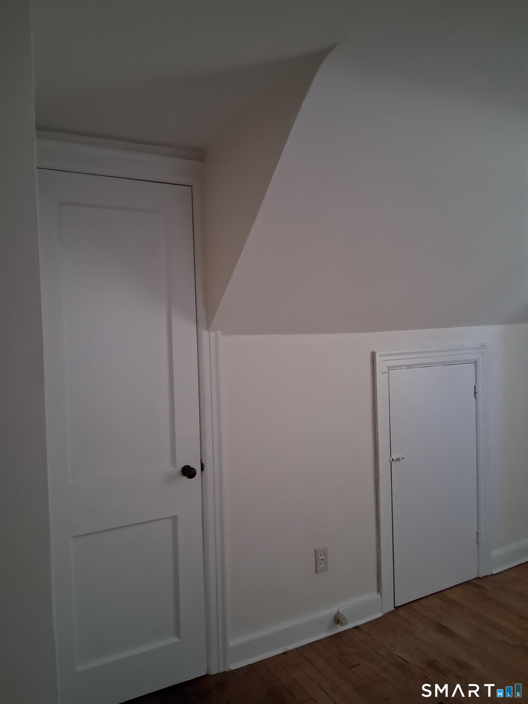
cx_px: 264
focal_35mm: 26
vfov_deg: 67.3
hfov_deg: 53.1
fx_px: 529
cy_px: 352
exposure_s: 1/50
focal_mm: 3.98
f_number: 1.8
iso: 640
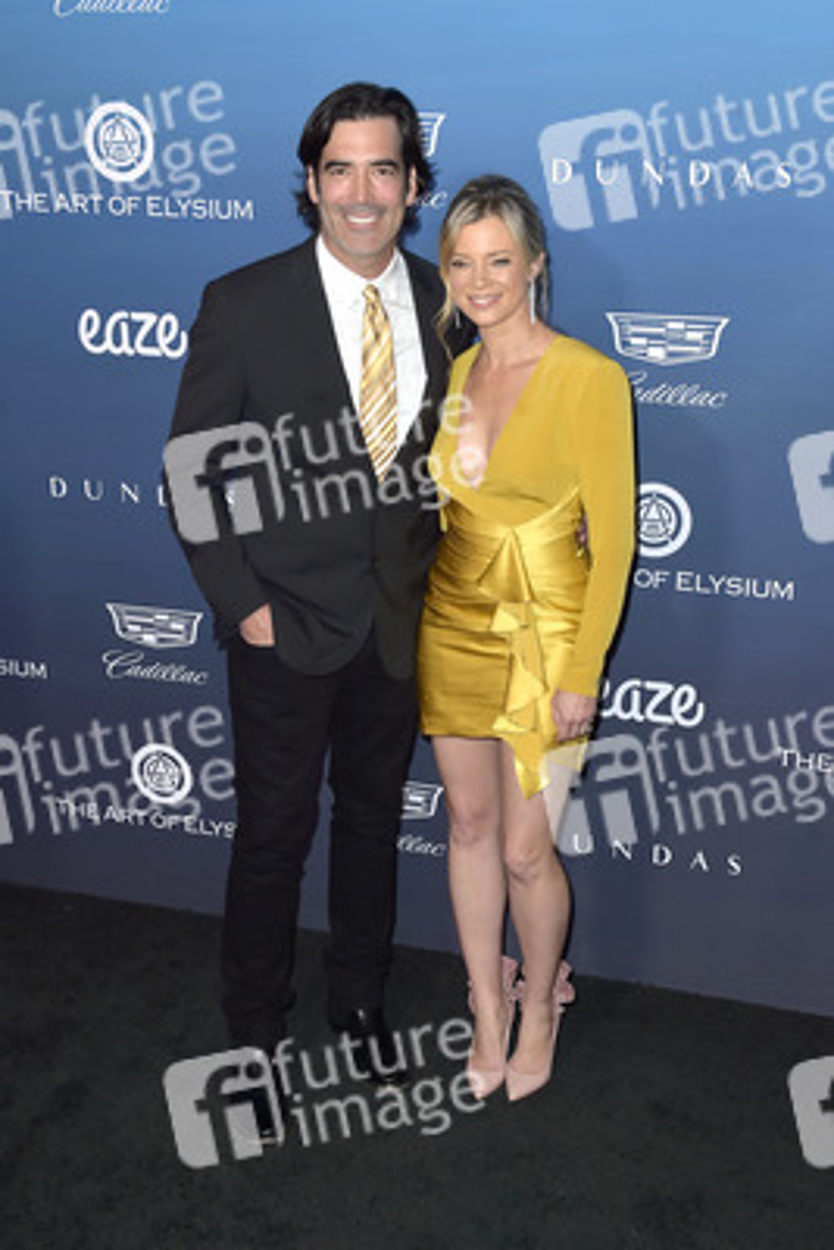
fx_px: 1389
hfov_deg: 33.4
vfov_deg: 48.4
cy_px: 625
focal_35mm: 40
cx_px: 417
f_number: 5.6
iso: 250
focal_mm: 40
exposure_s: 1/250
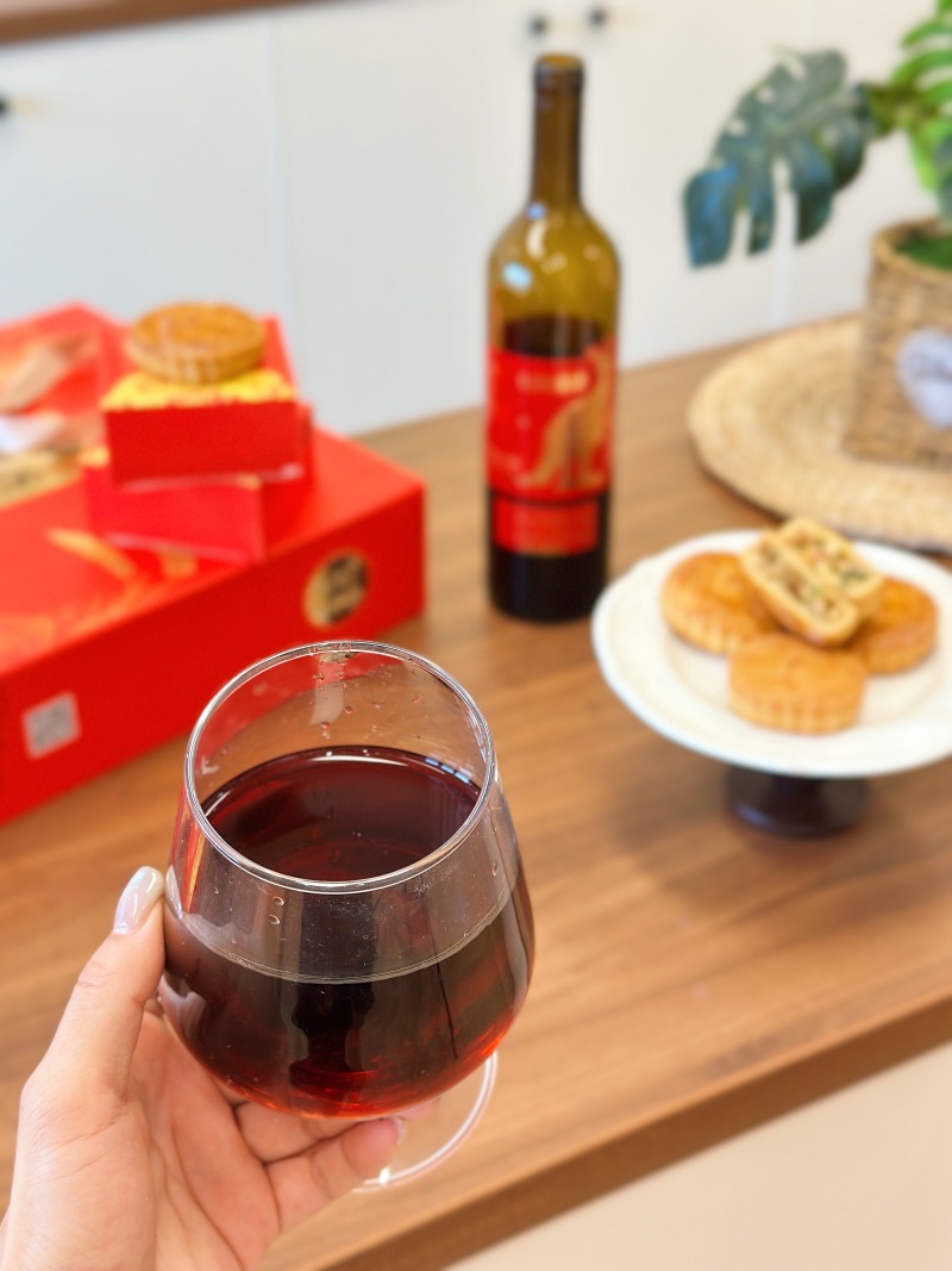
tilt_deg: -33.7
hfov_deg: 30.3
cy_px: 636
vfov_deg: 39.7
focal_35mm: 48
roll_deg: +0.8
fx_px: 1760
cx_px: 476
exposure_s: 1/70
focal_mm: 6.86
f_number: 1.78
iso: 125
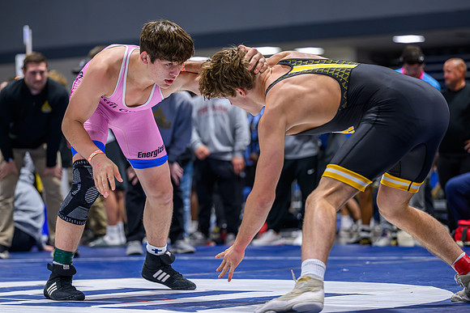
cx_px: 192
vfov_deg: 10.6
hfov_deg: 15.8
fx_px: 1693
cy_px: 158
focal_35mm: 130
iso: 3200
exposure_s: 1/800
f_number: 2.8
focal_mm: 102
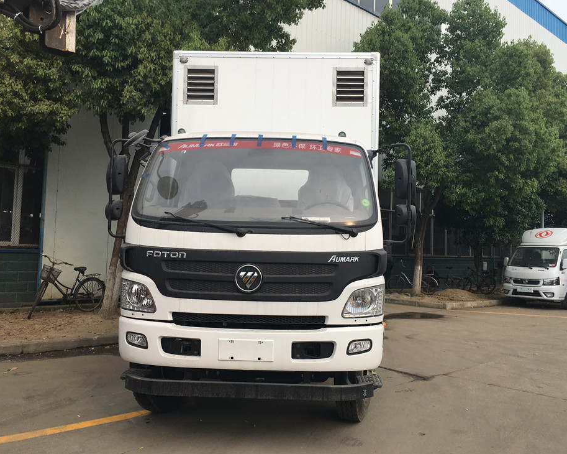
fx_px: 520
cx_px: 304
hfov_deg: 57.1
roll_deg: -3.5
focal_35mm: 31
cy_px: 223
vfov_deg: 47.1
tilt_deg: +3.3
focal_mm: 4.15
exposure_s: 1/905
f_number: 2.2
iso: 25
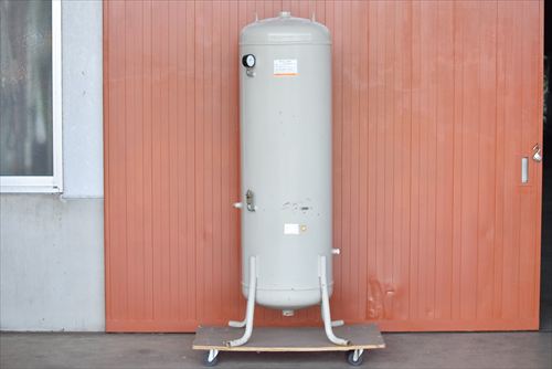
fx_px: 1266
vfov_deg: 16.6
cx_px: 276
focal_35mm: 82
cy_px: 184
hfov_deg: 24.6
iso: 1250
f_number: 6.3
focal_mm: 55
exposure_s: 1/800
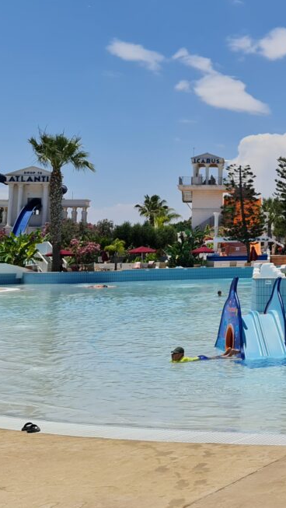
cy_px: 179
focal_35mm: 60
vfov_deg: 34.6
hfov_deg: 17.6
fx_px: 809
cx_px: 455
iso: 50
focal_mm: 7
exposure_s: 1/1908
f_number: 1.8
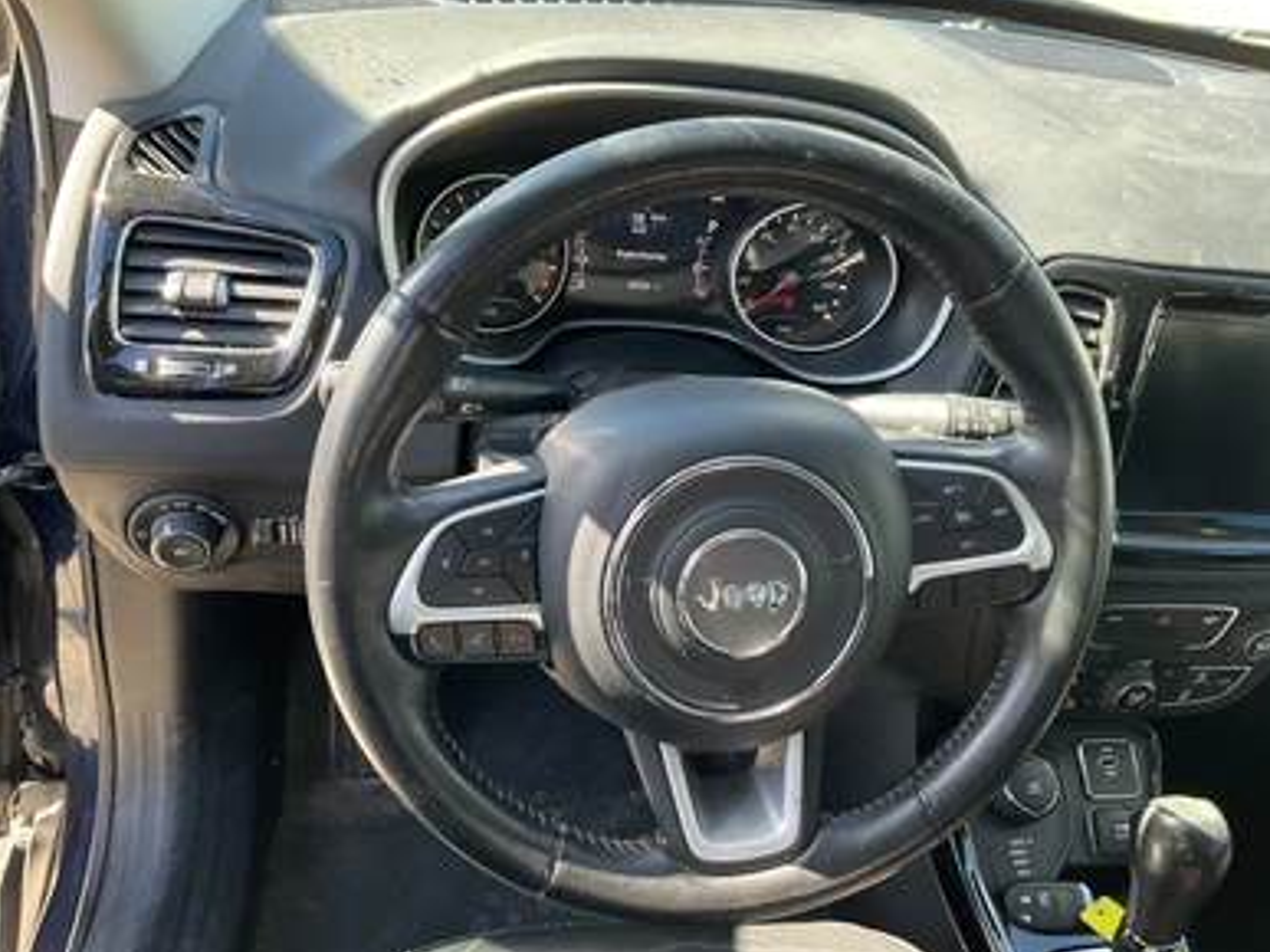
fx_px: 1100
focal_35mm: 30
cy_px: 469
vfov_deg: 46.8
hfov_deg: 60.0
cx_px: 650
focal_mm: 3
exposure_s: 1/118
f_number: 1.8
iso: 64
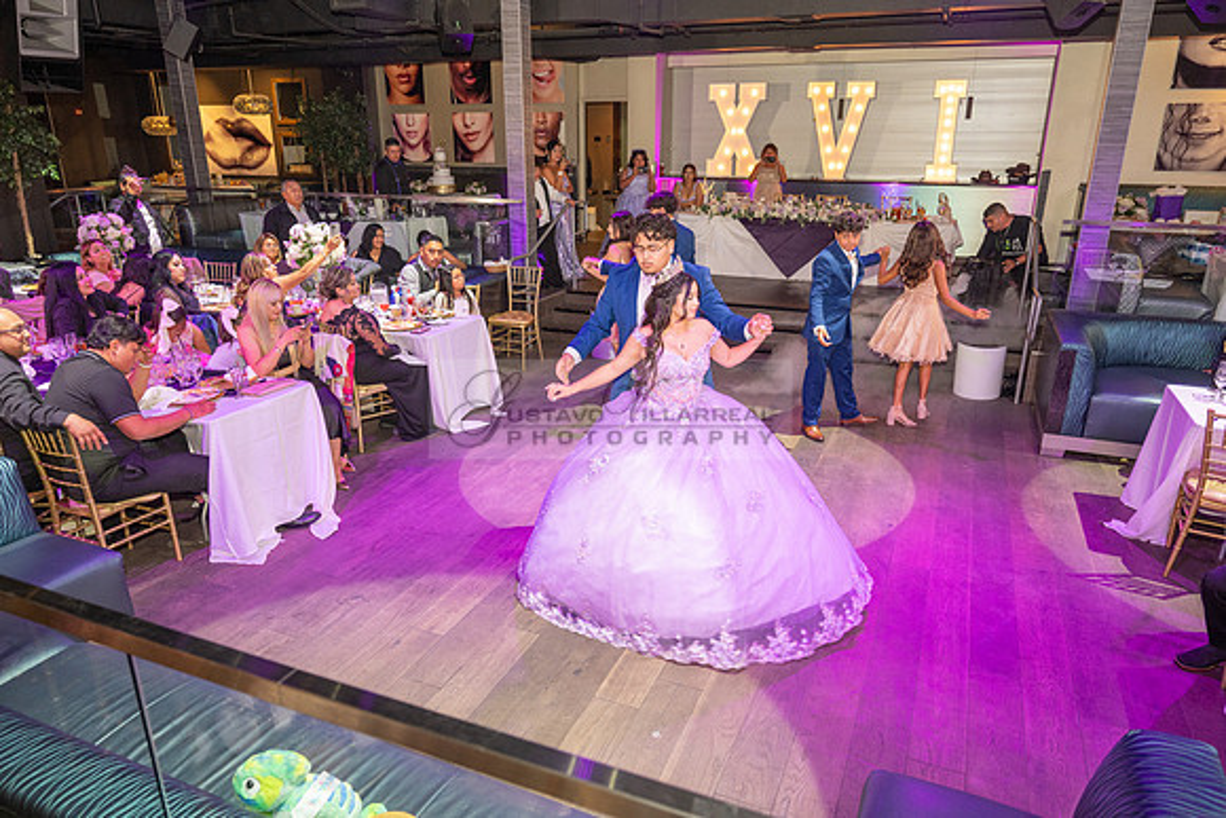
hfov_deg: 73.7
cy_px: 409
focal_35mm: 24
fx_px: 817
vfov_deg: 53.2
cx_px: 613
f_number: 3.5
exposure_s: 1/125
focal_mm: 24
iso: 1000
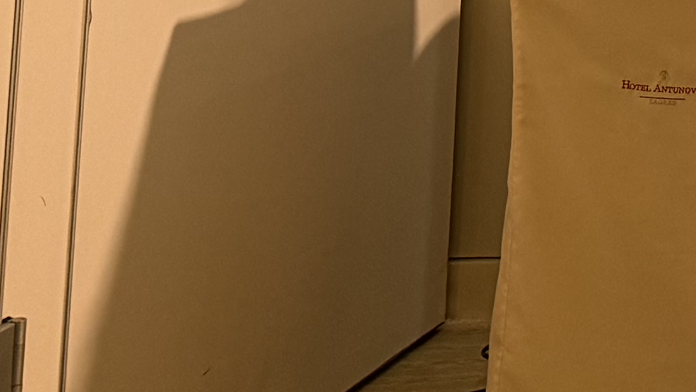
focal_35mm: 131
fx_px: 2417
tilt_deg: +7.1
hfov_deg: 13.5
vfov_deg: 8.2
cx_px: 1484
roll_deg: +0.6
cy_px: -685
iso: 200
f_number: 1.78
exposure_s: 1/115
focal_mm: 6.76
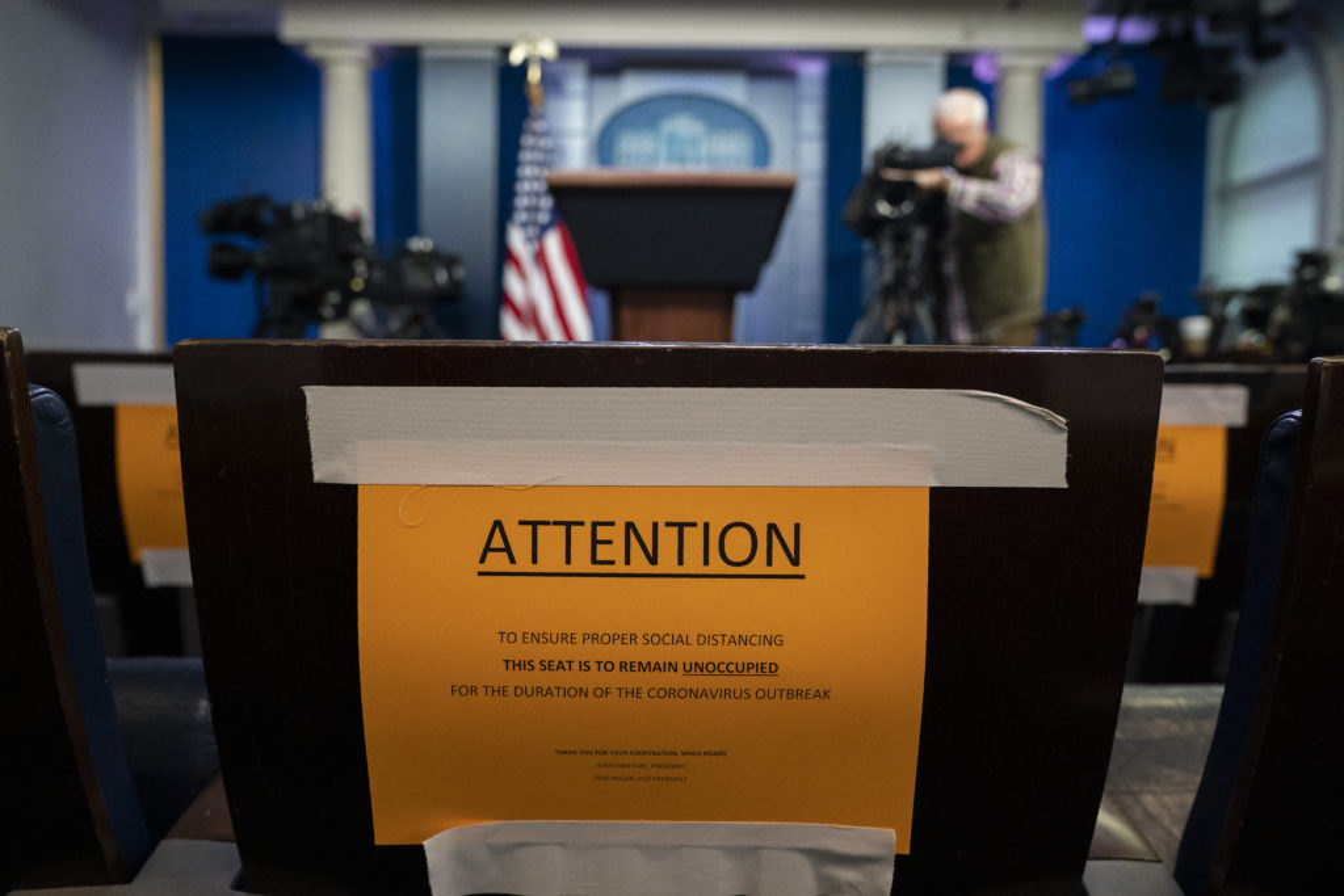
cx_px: 672
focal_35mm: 30
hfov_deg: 61.9
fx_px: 1120
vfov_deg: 43.6
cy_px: 448
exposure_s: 1/400
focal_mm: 30
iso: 5000
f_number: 4
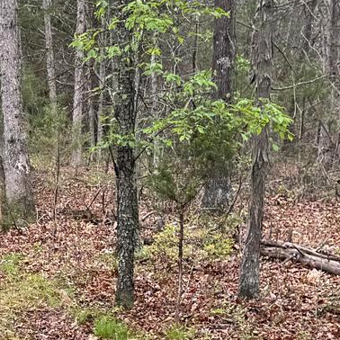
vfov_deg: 14.9
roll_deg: +0.3
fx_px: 1278
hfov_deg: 14.9
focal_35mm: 115
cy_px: 349
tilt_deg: -8.3
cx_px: -15
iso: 80
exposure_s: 1/334
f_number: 1.78
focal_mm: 6.76
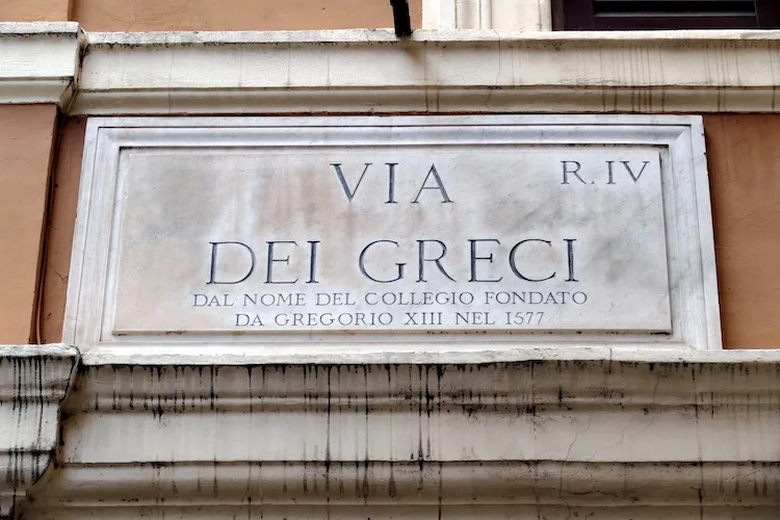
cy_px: 260
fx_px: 2210
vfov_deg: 13.4
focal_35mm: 102
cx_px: 390
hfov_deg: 20.0
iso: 200
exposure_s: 1/80
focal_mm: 37.1
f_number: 3.8
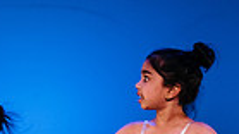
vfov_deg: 1.4
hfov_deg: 2.5
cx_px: -65
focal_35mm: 875
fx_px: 5542
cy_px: 194
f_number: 2.8
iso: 1250
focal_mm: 198
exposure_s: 1/500
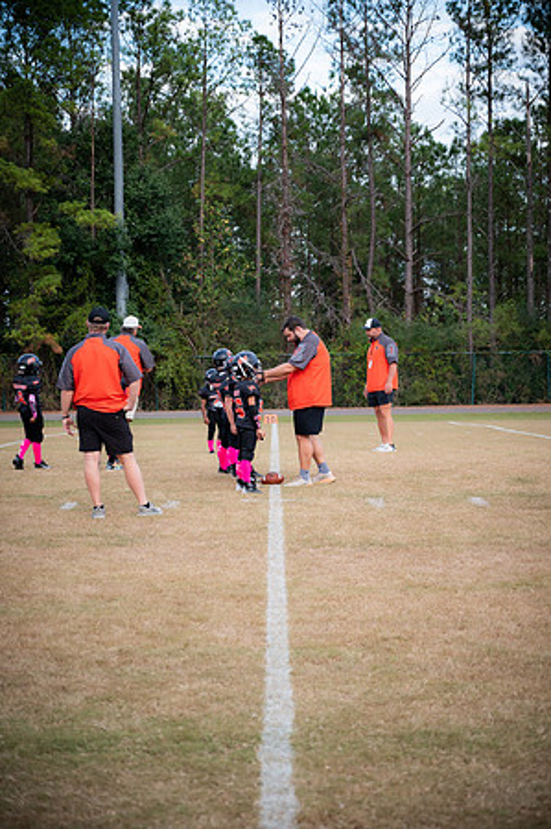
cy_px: 414
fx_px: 1611
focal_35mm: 70
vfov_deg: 28.9
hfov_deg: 19.4
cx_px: 276
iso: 640
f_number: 4
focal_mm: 70
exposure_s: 1/640
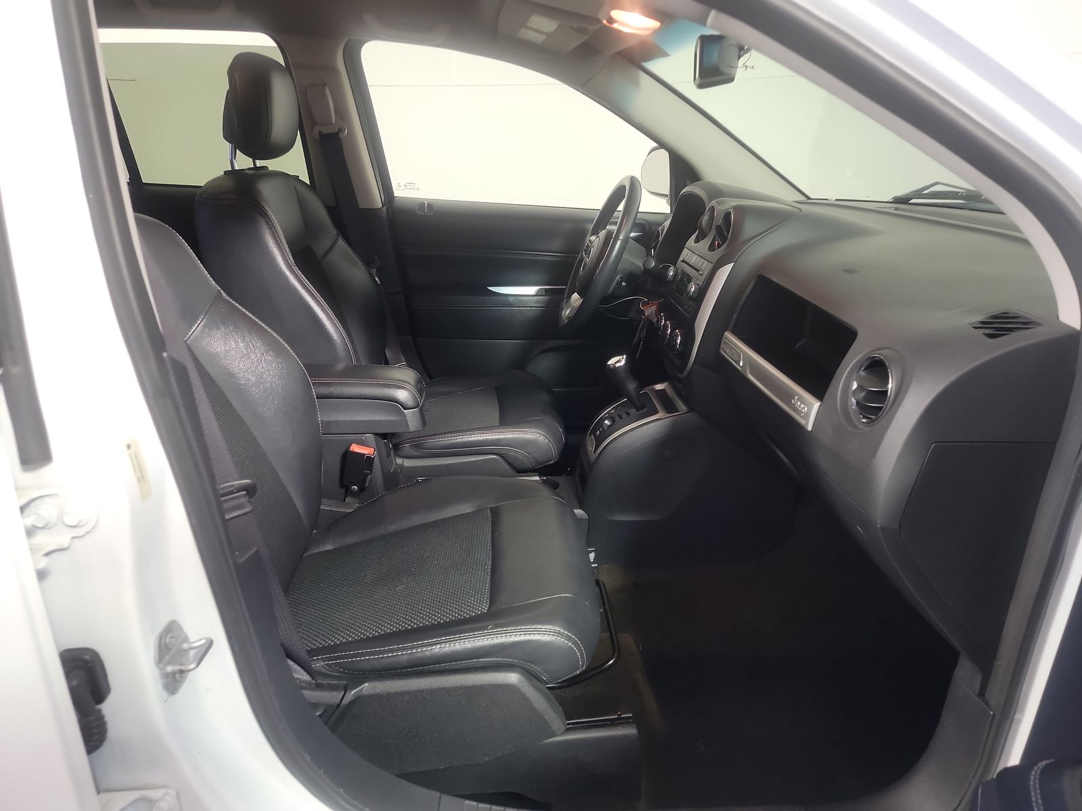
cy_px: 406
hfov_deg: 71.6
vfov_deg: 56.8
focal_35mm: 24
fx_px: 750
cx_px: 541
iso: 305
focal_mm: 6.7
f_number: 1.8
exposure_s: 1/59
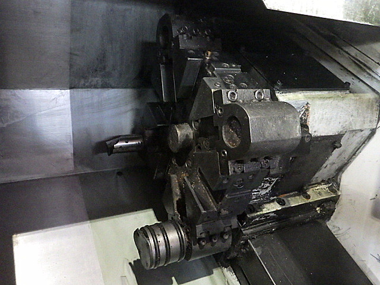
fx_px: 307
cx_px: 190
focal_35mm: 28
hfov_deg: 63.4
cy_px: 142
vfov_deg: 49.7
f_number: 3.5
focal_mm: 5
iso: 1600
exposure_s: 1/15
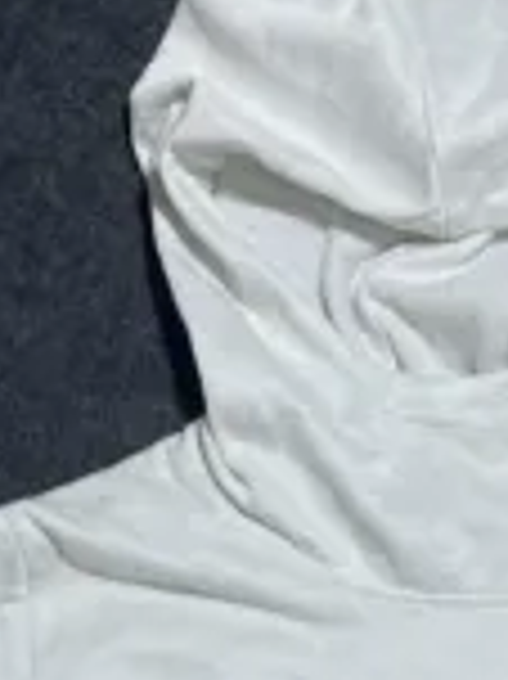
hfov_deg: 16.0
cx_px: 387
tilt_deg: -50.4
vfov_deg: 19.2
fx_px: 1803
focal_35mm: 92
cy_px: 957
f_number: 1.6
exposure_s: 1/102
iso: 32
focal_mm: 4.2
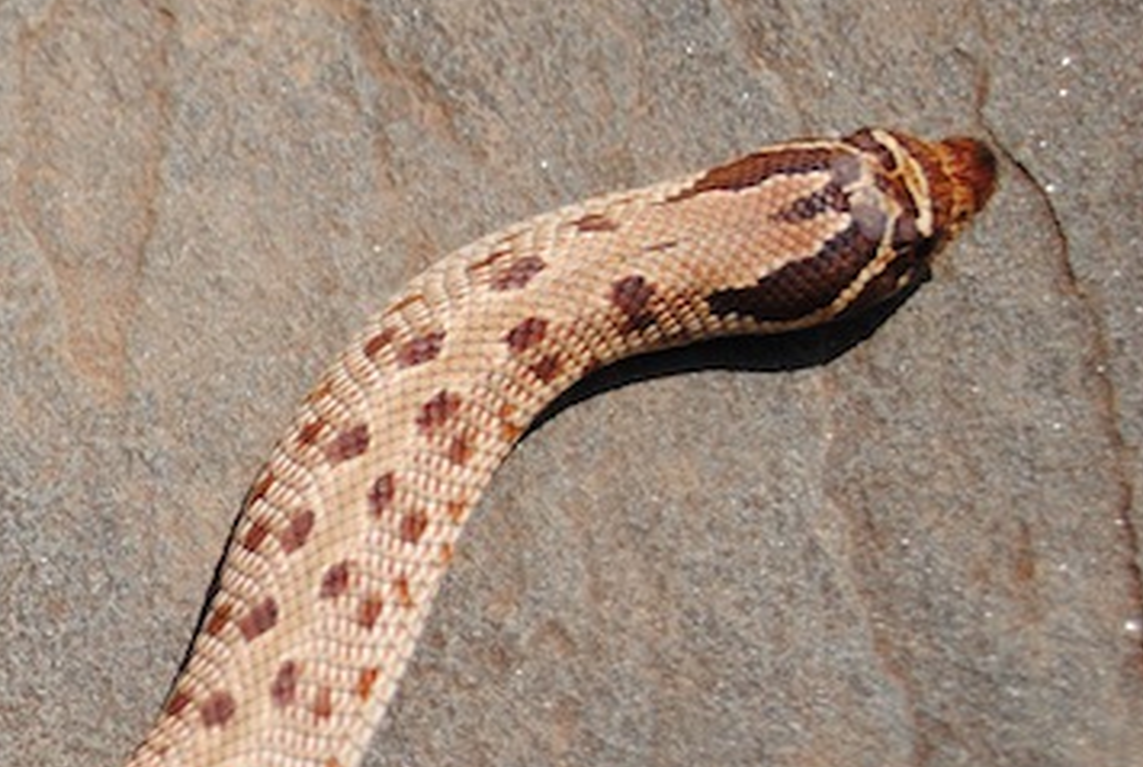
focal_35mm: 138
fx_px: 4391
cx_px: -472
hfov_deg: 14.1
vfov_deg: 10.0
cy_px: 473
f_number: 4.8
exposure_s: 1/1000
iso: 125
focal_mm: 32
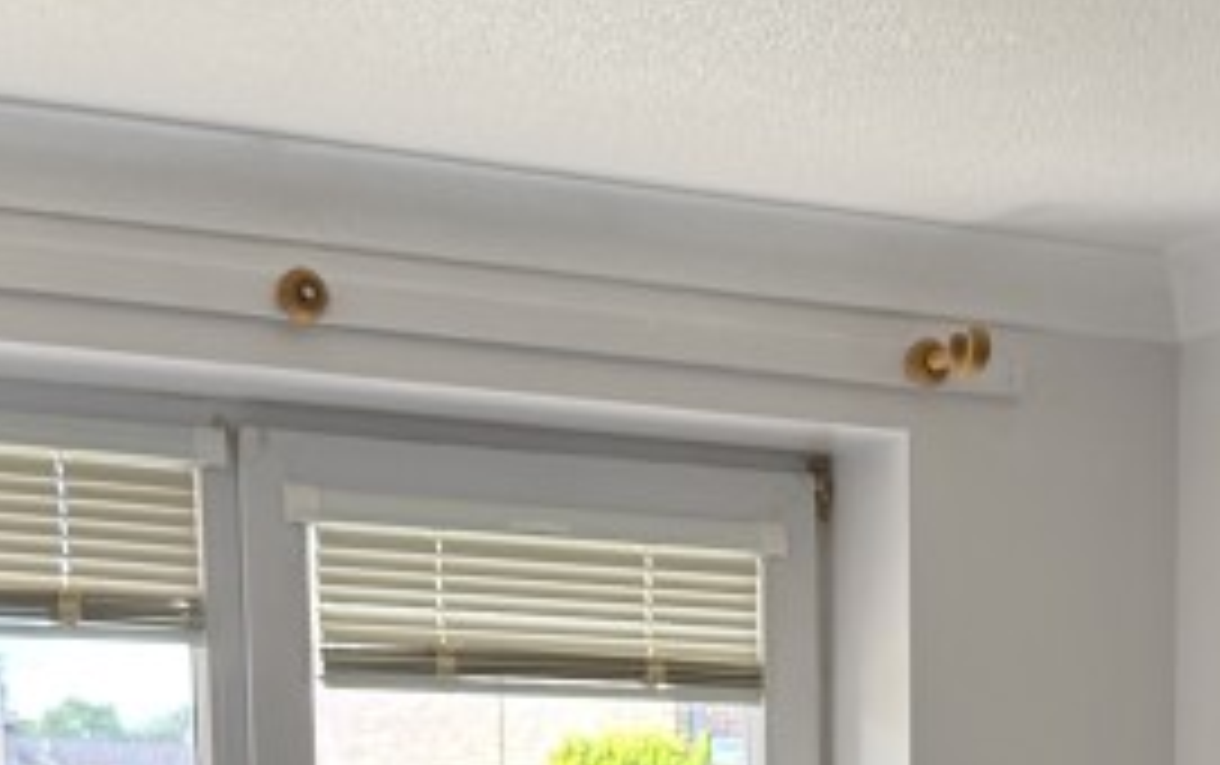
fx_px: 3195
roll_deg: +0.0
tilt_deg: -5.7
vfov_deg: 12.7
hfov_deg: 21.4
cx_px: 900
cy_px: 1278
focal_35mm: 96
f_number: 1.78
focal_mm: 6.76
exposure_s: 1/110
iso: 200
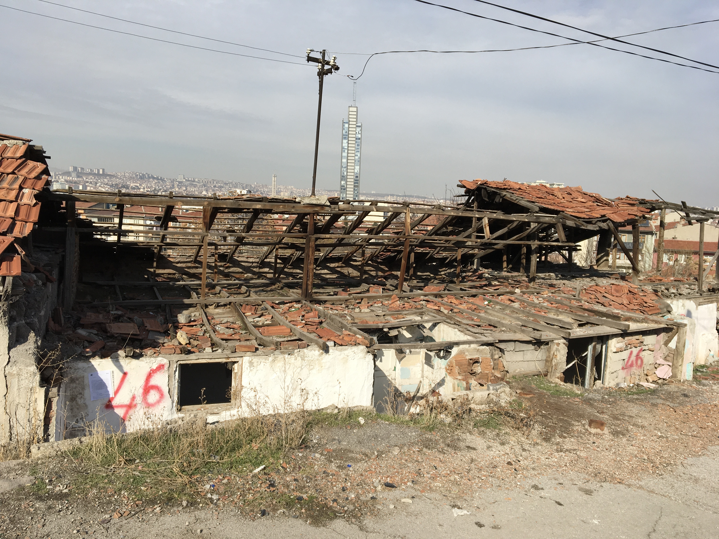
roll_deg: -1.9
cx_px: 360
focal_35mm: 29
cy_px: 270
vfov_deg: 48.2
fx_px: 602
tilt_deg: -5.6
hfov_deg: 61.7
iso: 25
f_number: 2.2
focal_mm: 4.15
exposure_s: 1/1923
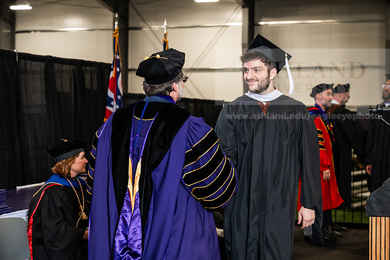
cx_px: 195
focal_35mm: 70
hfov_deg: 28.8
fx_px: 758
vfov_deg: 19.5
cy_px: 130
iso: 1250
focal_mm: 70
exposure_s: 1/200
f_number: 4.5
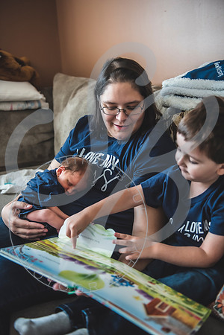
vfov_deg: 55.8
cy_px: 168
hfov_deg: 38.9
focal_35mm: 34
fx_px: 317
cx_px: 112
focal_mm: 34
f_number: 2.8
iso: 640
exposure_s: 1/125
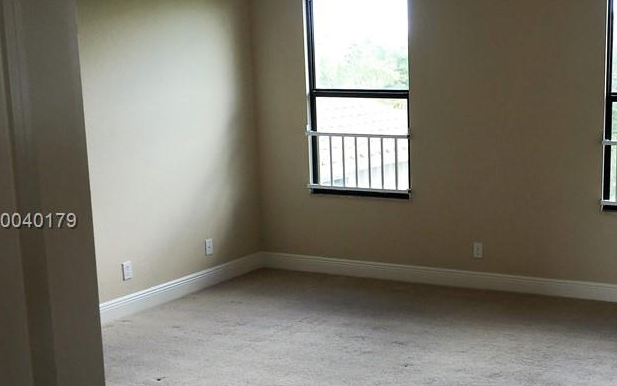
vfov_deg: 25.3
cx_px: 485
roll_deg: -0.6
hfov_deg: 38.2
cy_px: 222
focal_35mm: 51
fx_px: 858
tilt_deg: -9.8
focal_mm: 4.15
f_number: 2.2
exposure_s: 1/40
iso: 32
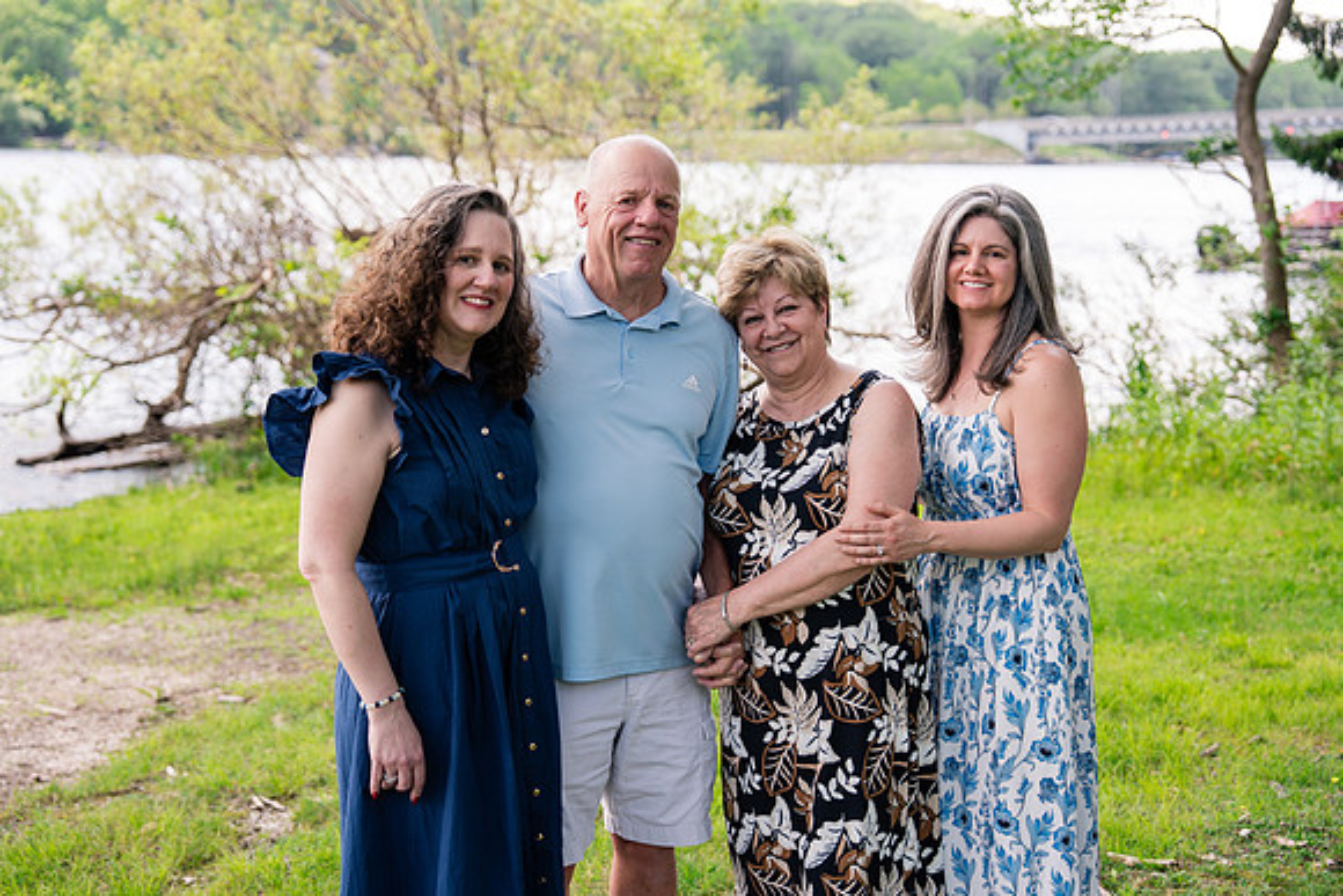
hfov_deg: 39.3
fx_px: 1882
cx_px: 672
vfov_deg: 26.8
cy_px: 448
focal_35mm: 50
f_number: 2.8
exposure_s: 1/250
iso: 100
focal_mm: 48
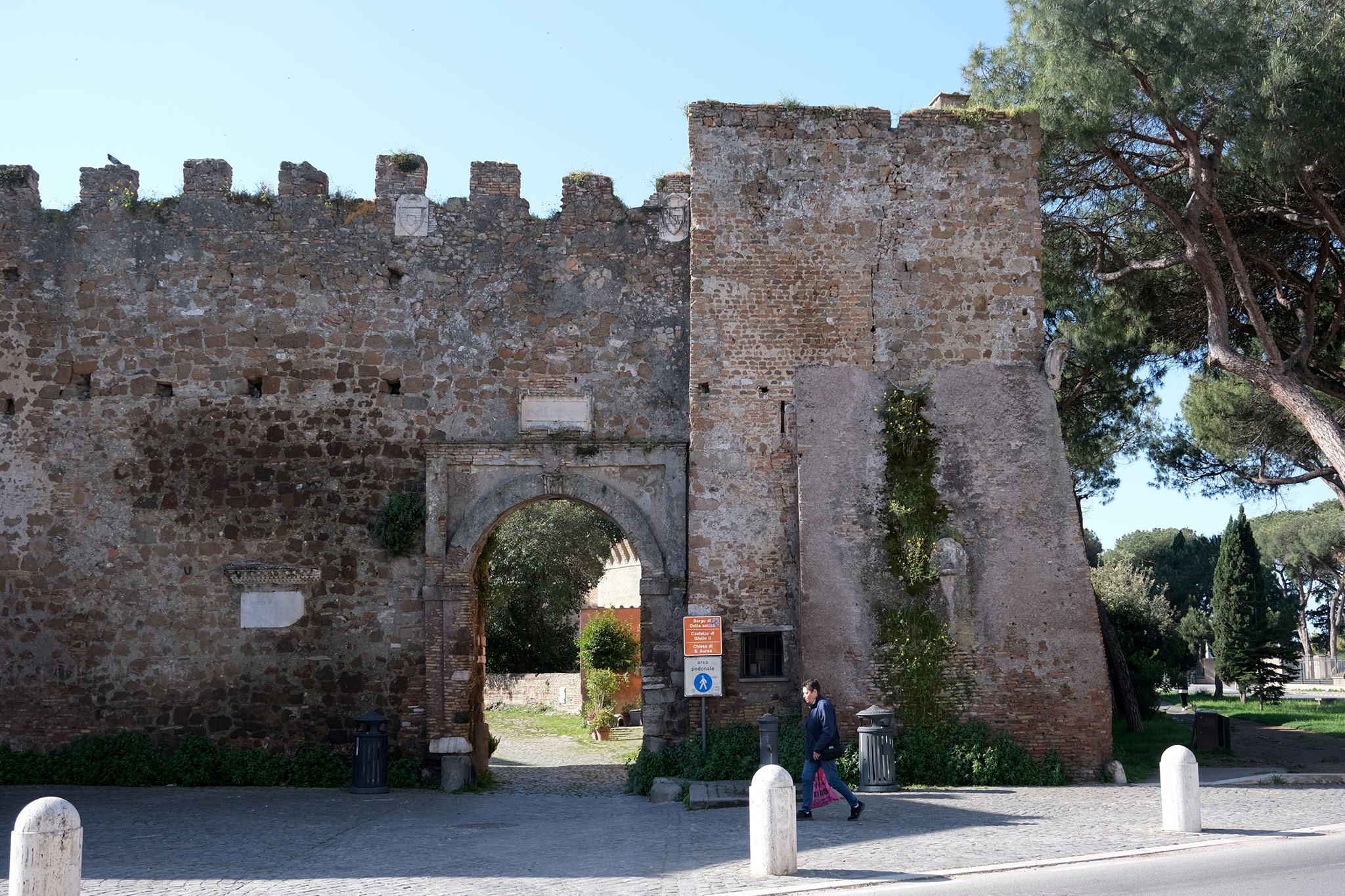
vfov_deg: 40.0
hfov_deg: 57.2
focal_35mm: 33
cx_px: 672
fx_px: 1233
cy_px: 448
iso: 400
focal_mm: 22.3
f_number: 4.5
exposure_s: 1/750
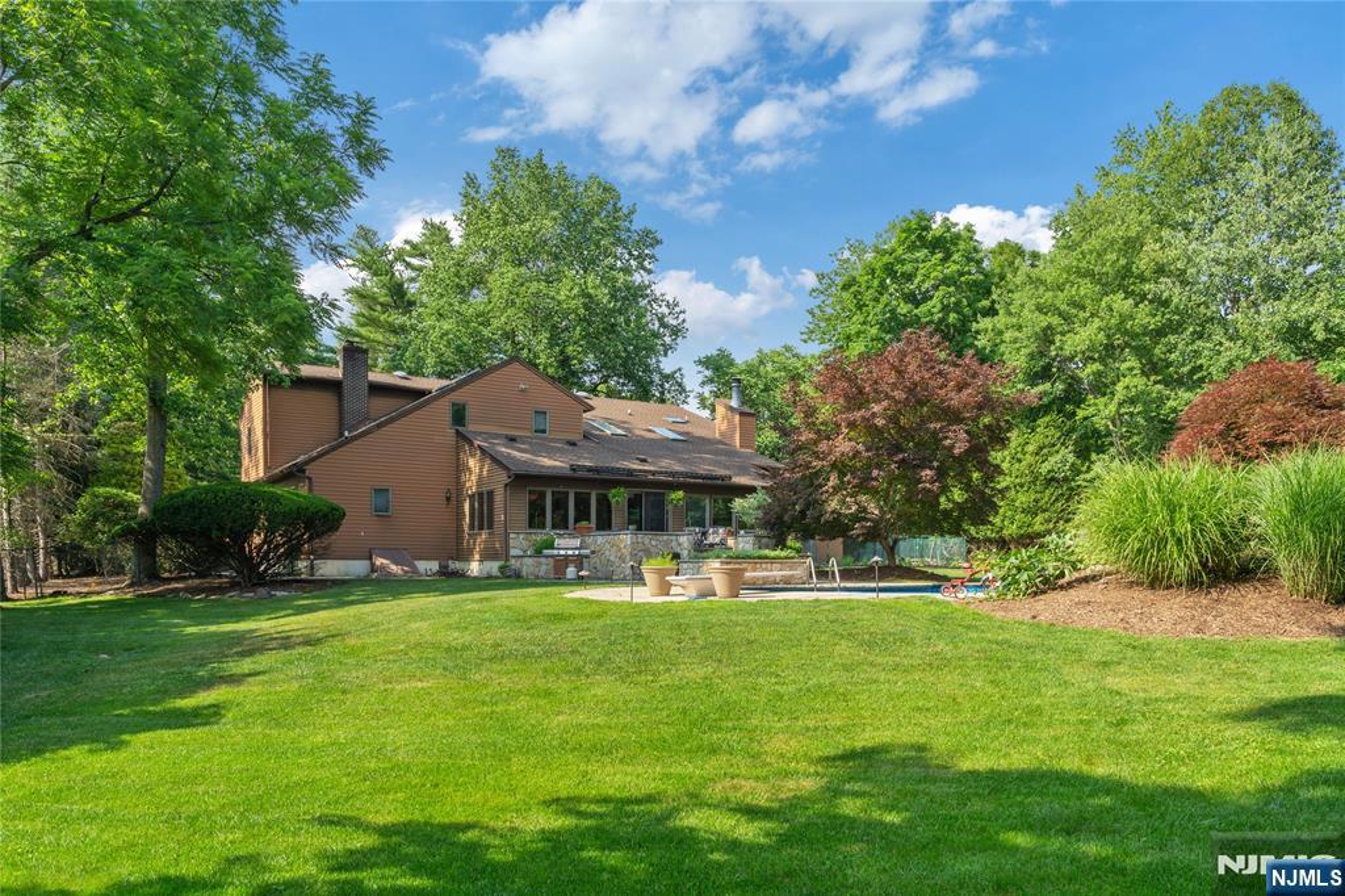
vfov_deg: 53.1
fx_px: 896
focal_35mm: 24
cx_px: 672
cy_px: 448
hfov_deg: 73.8
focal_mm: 24
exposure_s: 1/50
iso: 100
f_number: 11
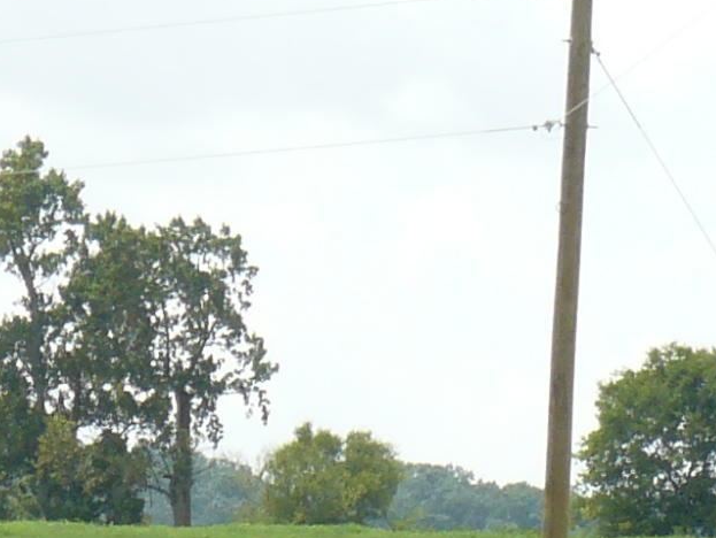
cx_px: -655
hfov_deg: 5.1
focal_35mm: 385
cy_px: 1147
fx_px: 7968
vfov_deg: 3.8
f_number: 5.6
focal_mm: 13.4
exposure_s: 1/320
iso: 100
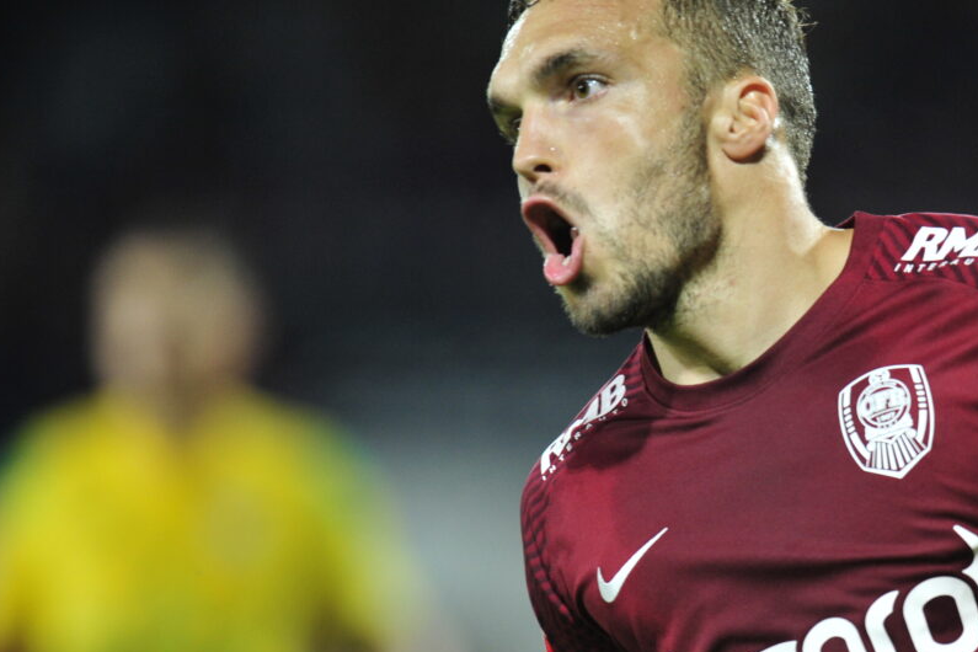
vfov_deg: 2.0
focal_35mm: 704
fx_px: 19124
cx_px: 849
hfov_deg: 2.9
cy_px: 416
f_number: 3.5
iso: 1600
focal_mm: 400
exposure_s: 1/1000
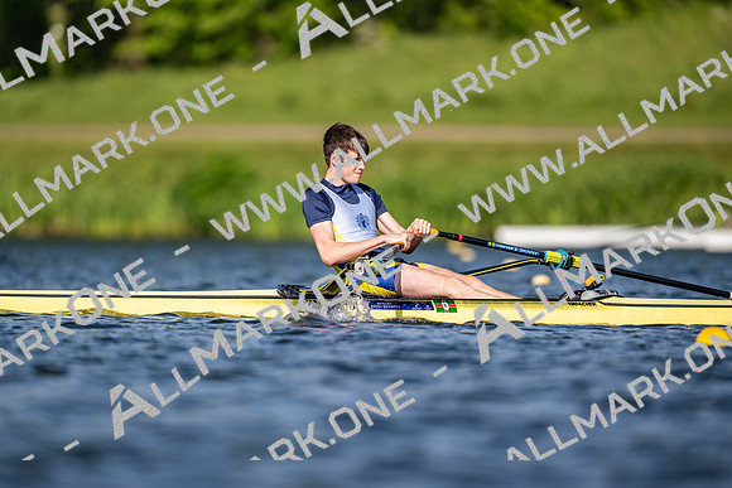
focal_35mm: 600
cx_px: 366
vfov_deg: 2.3
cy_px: 244
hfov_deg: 3.4
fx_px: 12202
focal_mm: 600
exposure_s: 1/2500
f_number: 4
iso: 200
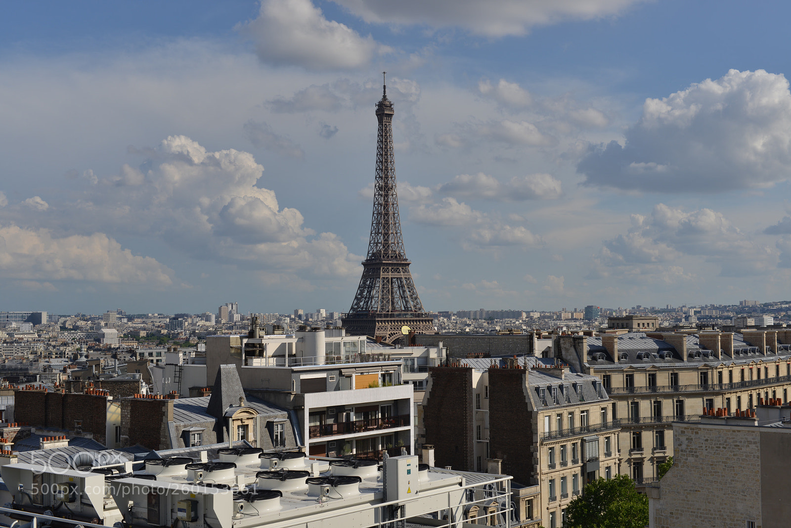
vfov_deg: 27.0
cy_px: 264
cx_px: 396
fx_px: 1099
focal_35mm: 50
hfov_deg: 39.6
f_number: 10
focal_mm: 50
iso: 100
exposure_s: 1/400
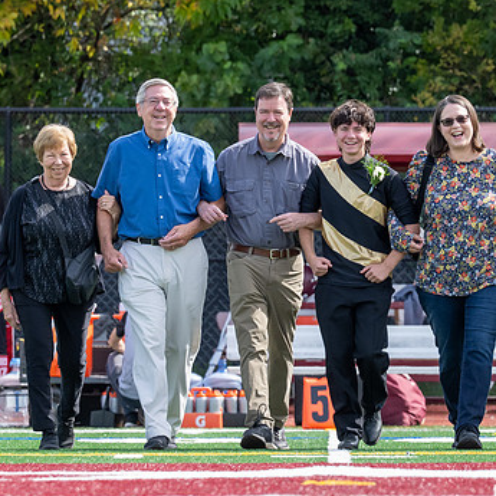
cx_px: 399
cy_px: 231
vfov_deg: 3.7
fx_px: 7716
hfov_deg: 3.7
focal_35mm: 476
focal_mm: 200
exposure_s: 1/1000
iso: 640
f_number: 5.6
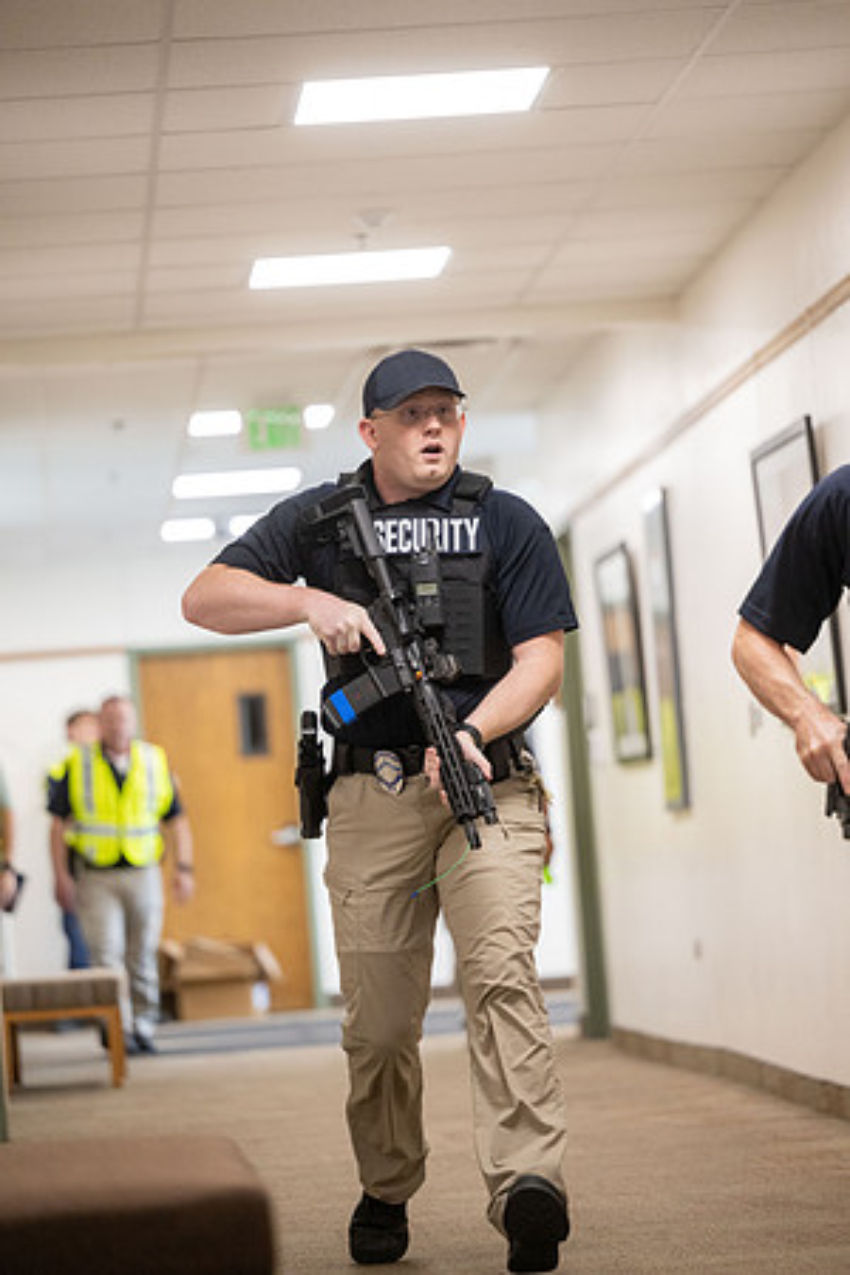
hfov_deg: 10.5
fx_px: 4604
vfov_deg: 15.8
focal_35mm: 130
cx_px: 425
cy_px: 638
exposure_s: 1/500
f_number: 2.8
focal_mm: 130
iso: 2000
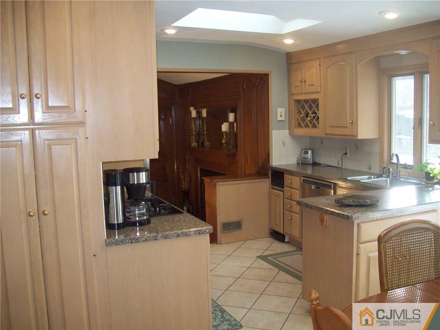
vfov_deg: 39.6
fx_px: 457
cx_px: 220
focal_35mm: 36
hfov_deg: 51.4
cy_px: 165
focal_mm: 6
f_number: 2.7
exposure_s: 1/98.3
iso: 200
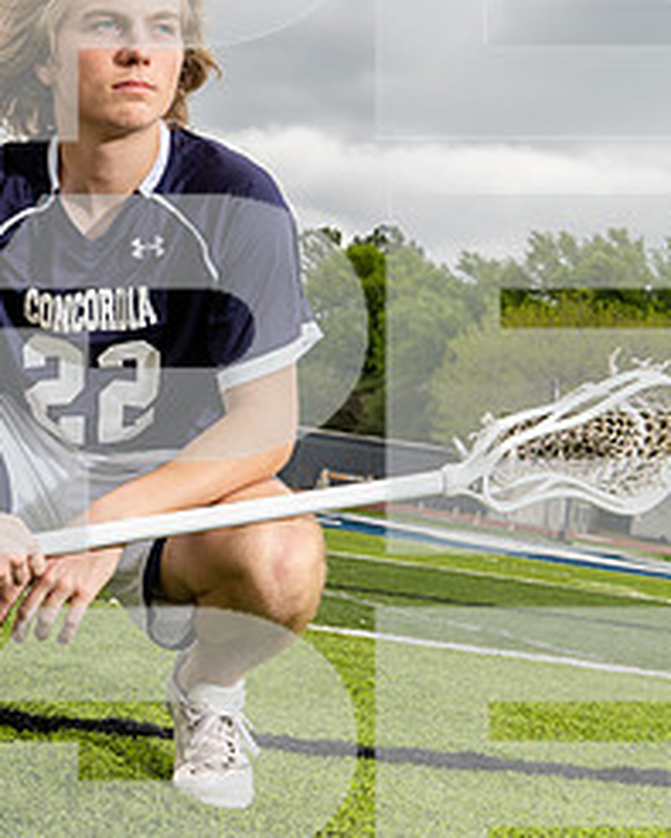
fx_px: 1538
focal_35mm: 62
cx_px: -89
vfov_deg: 30.5
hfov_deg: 23.0
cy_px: 376
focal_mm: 28
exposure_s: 1/250
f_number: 7.1
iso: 250
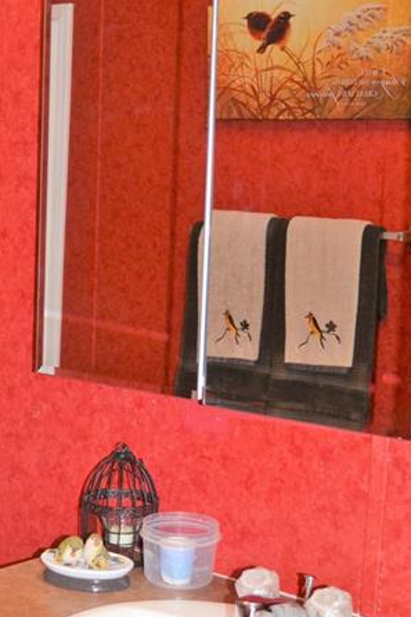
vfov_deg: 32.3
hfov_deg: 21.6
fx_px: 1062
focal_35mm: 62
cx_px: 75
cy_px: 354
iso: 400
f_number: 4
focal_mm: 24
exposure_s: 1/60
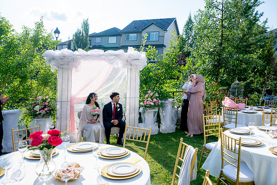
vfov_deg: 46.4
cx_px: 138
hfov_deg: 65.5
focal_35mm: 28
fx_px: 215
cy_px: 92
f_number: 4.5
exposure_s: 1/500
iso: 100
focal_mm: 28
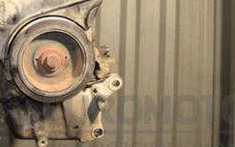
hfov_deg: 25.3
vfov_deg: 16.0
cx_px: 25
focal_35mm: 79
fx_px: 508
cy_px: -19
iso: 800
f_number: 5
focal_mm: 21
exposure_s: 1/80
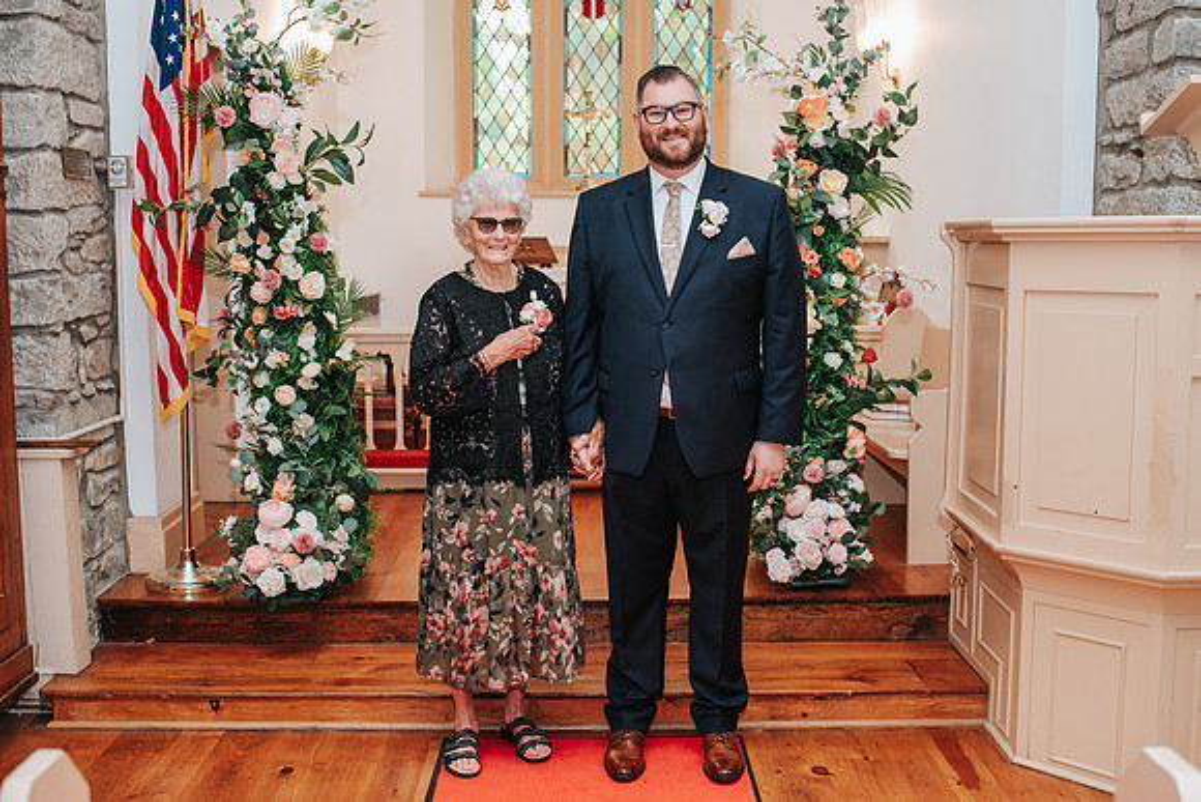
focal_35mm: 41
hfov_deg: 47.0
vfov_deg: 32.4
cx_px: 594
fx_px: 1381
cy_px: 401
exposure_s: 1/200
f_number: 3.2
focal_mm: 35
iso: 1000
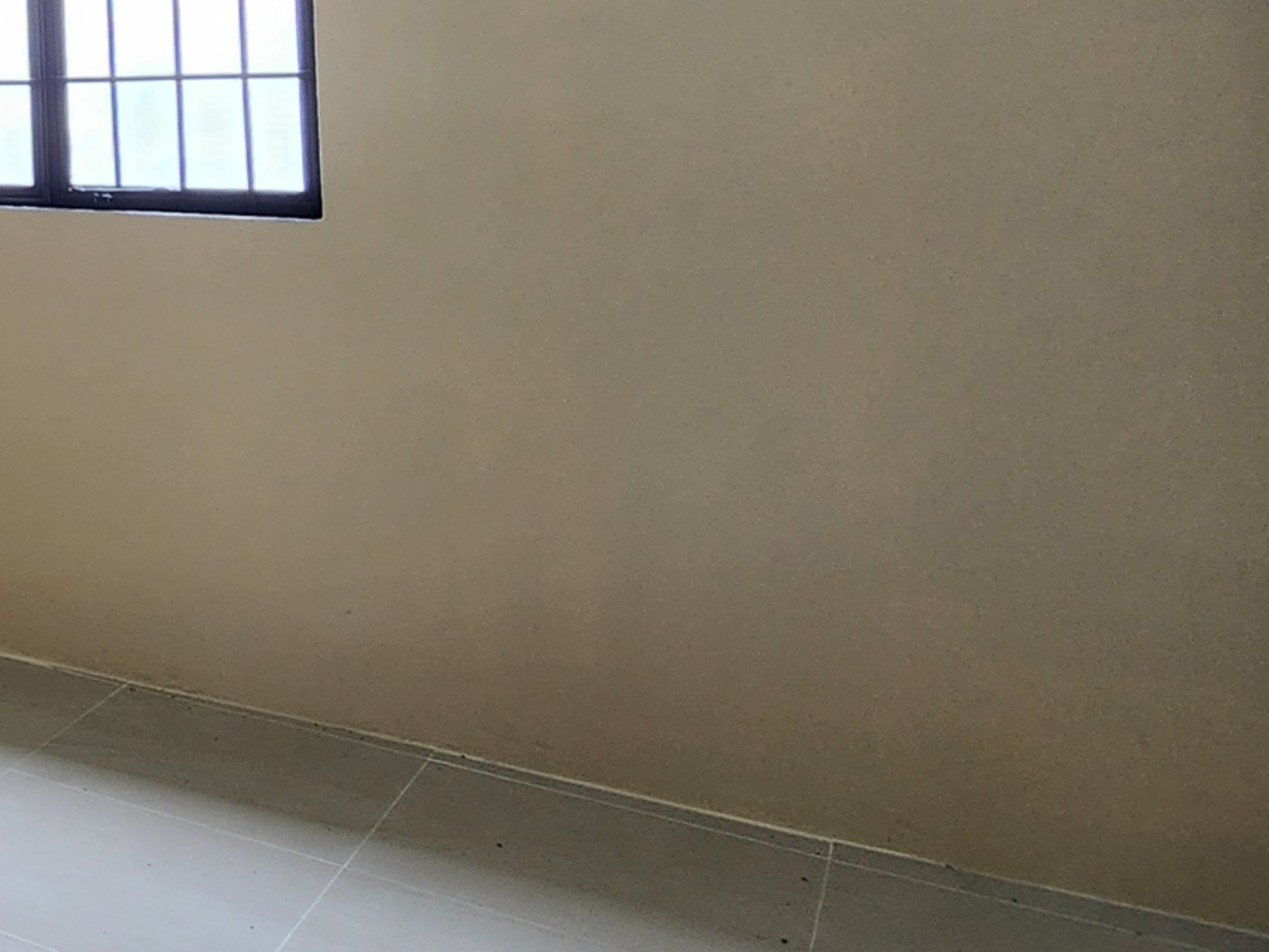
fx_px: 1430
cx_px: -614
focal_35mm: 39
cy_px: 13
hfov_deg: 29.5
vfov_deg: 33.8
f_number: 2.2
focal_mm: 2.2
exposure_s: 1/60
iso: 160
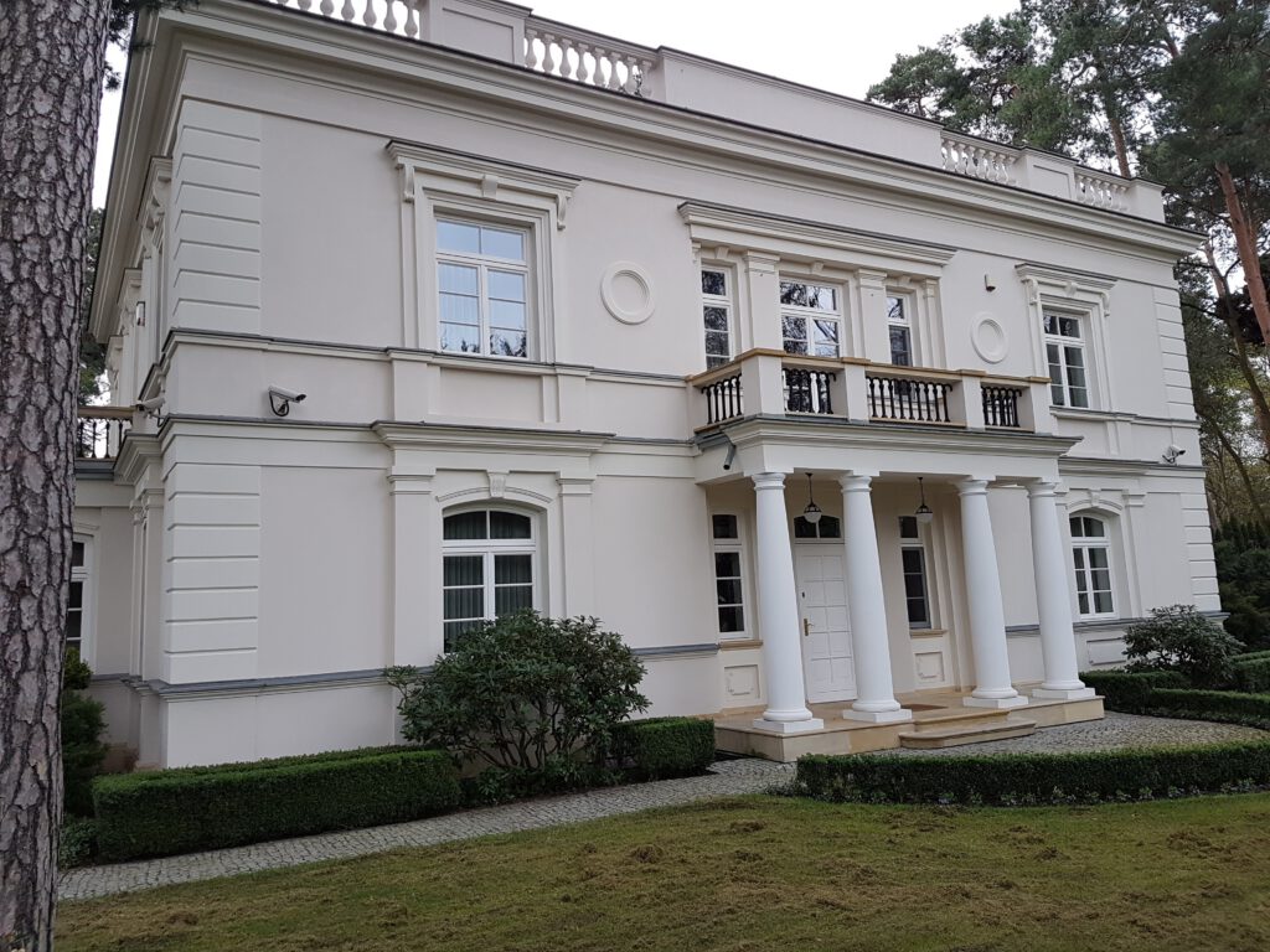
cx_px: 635
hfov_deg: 67.3
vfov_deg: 53.1
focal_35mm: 26
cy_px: 476
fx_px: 954
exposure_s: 1/100
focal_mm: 4.2
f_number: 1.7
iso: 64
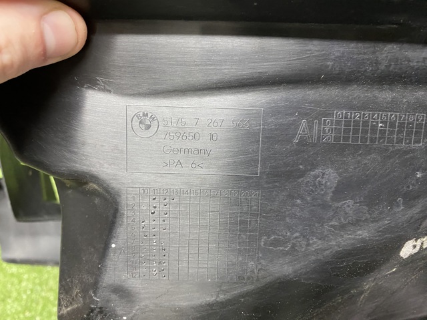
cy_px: 160
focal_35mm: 25
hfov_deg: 69.4
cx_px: 214
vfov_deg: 54.8
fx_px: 308
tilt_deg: -57.5
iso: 320
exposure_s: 1/40
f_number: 1.8
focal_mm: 4.25
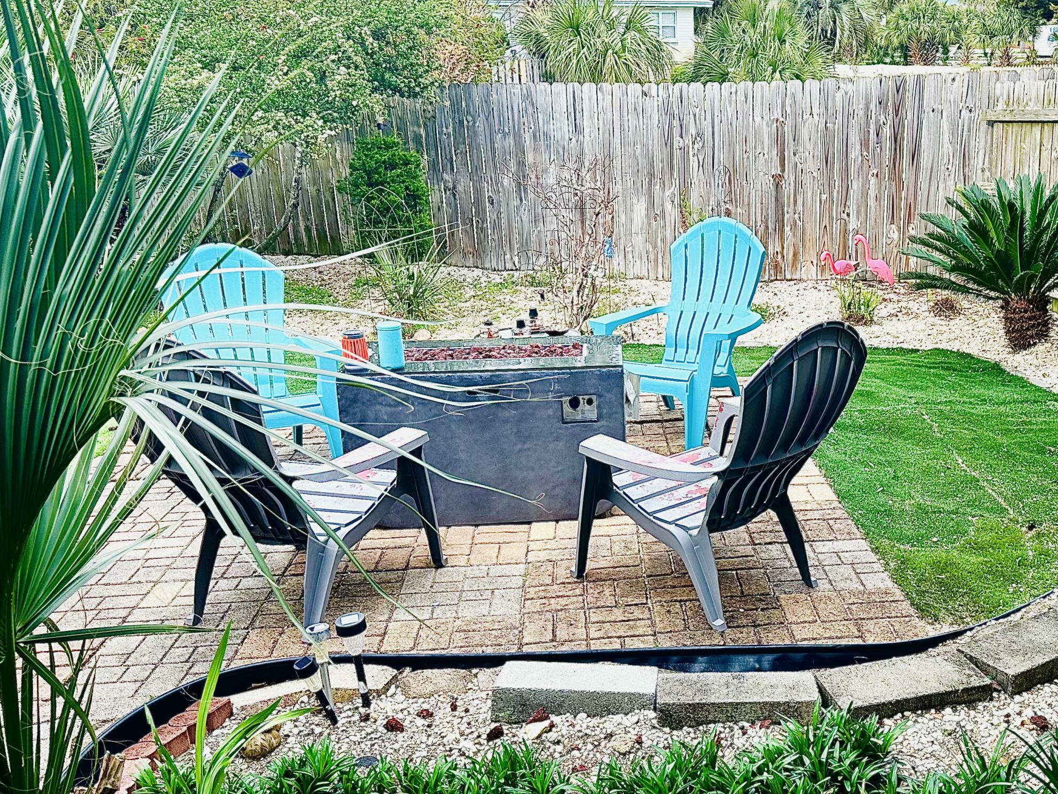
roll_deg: +1.2
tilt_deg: -17.3
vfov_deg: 39.6
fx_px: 1100
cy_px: 419
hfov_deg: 50.5
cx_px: 703
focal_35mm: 36
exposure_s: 1/810
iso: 80
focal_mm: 6.86
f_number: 1.78
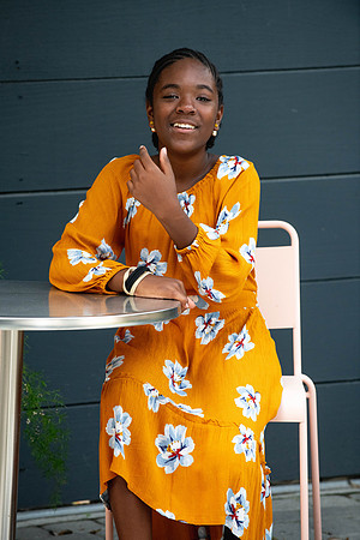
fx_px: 3000
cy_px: 270
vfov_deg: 10.3
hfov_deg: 6.9
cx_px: 180
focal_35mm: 200
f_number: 5.6
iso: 1250
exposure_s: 1/1000
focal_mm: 200
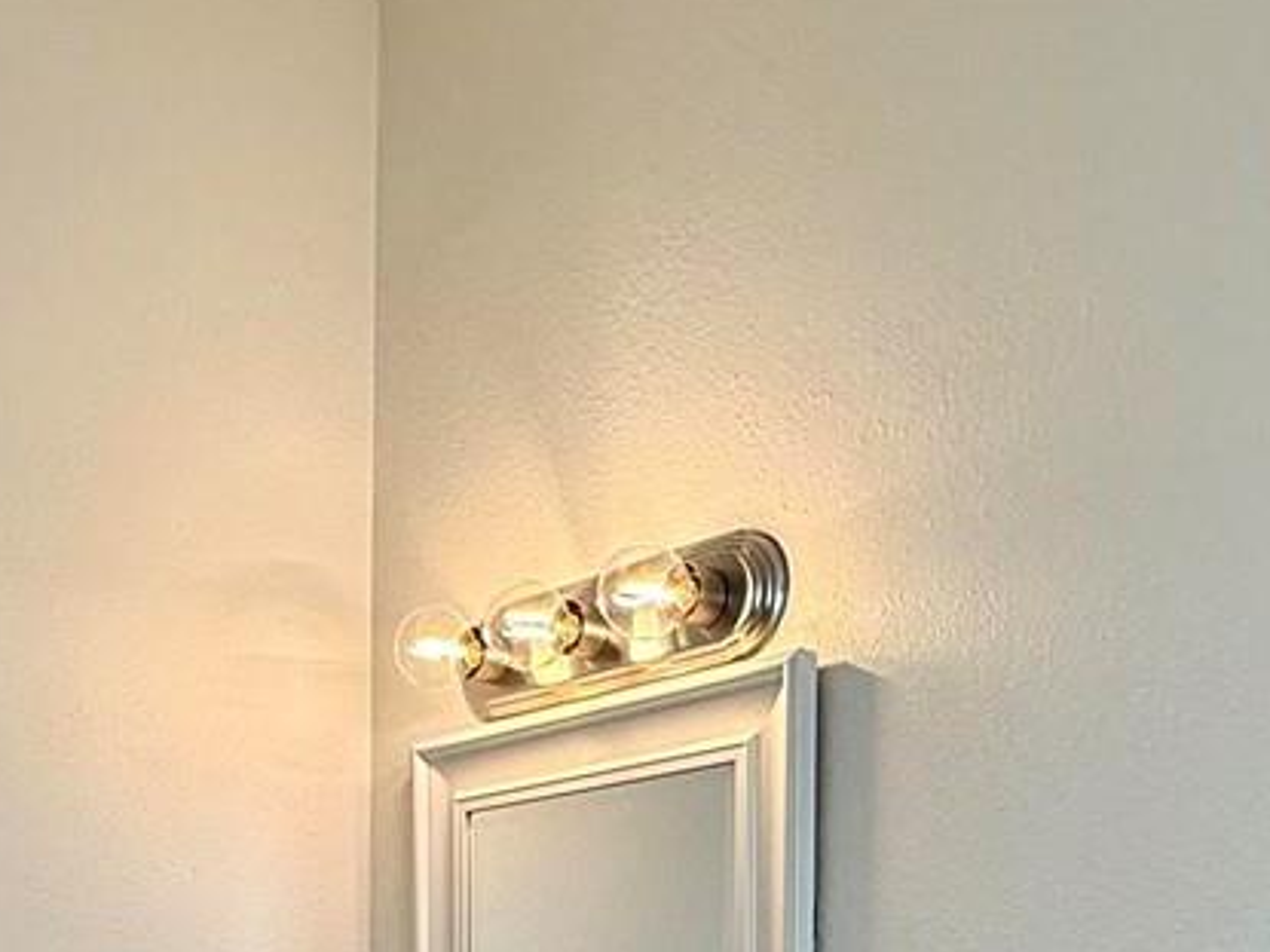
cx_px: 539
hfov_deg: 35.5
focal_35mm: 54
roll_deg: -0.7
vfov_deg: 23.9
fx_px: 1981
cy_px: 1227
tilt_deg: -2.7
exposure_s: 1/171
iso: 64
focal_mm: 2.22
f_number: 2.2
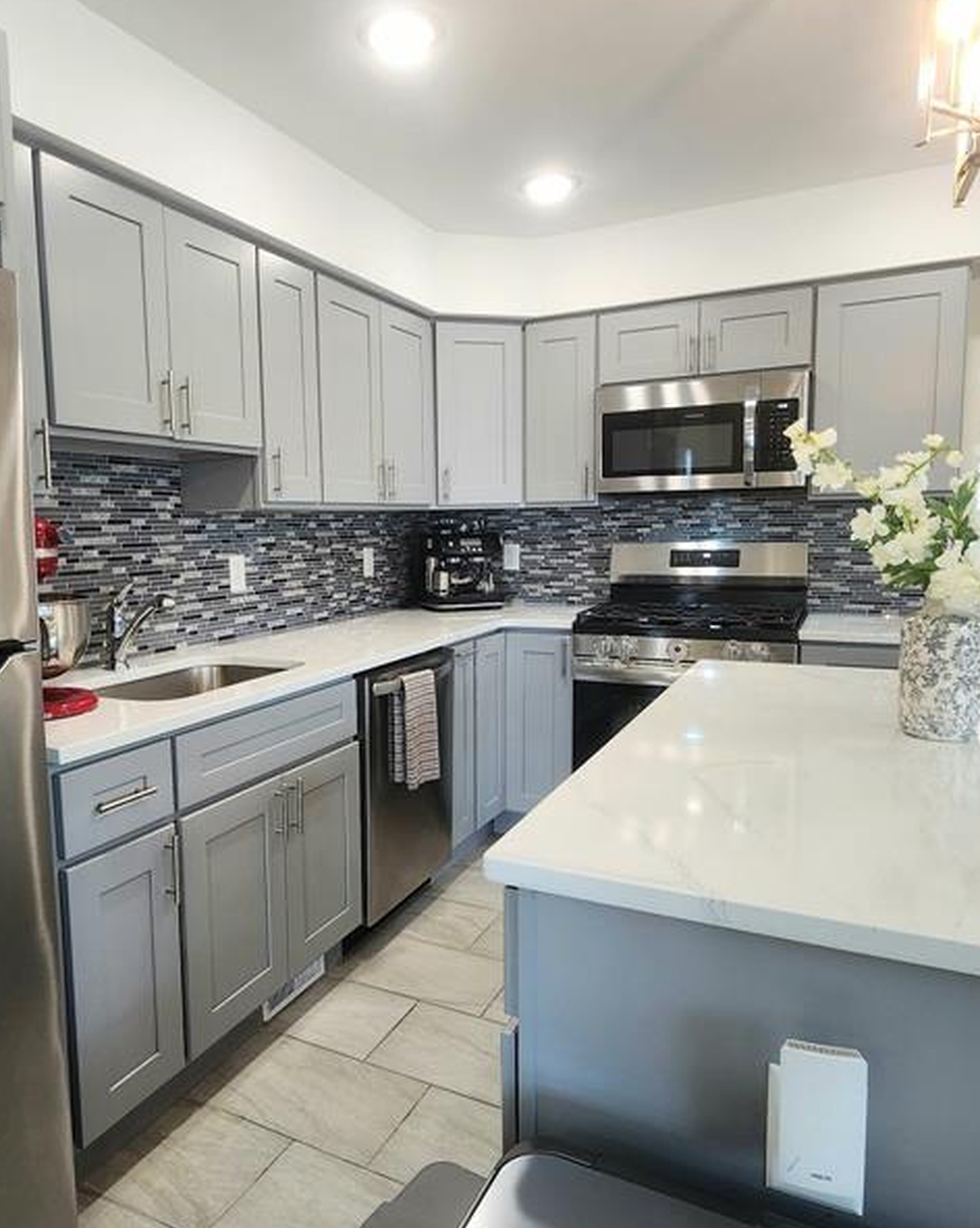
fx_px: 798
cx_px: 372
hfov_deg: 62.3
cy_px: 617
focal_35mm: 22
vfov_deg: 75.1
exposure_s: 1/60.2
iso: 125
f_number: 2.2
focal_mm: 2.2
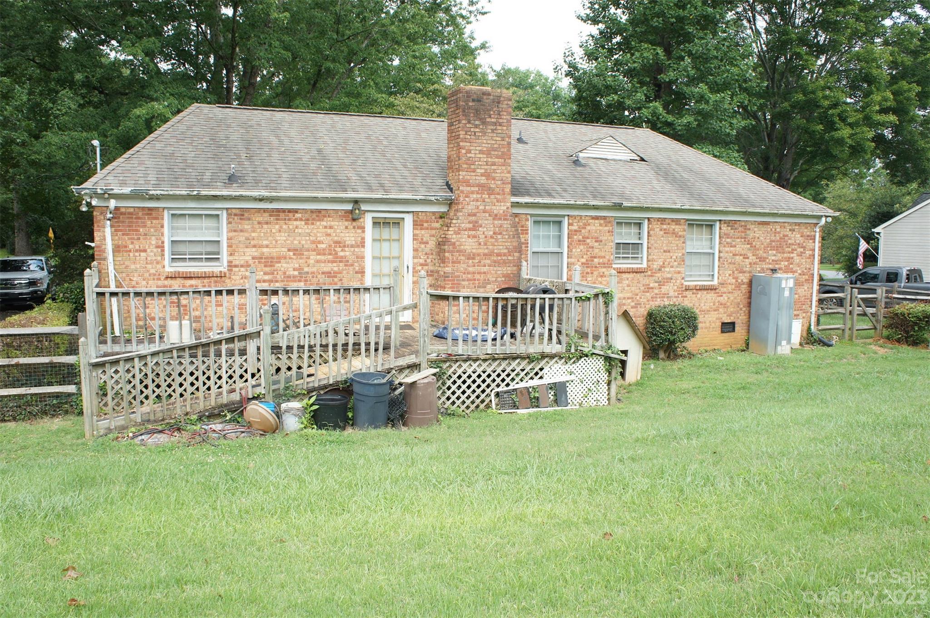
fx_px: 735
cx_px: 465
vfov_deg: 45.6
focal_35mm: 28
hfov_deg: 64.6
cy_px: 309
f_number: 6.3
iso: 200
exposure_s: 1/100
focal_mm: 19
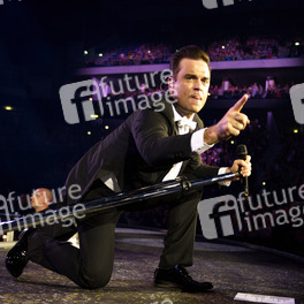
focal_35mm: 36
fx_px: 358
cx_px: 153
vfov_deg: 46.0
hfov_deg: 46.0
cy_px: 154
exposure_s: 1/320
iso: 1600
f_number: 2.8
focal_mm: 28
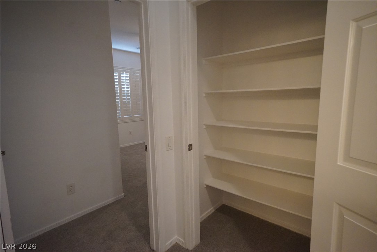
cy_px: 126
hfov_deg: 86.9
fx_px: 199
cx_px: 188
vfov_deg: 64.6
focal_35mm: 19
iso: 10000
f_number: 5.6
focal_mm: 19
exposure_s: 1/250
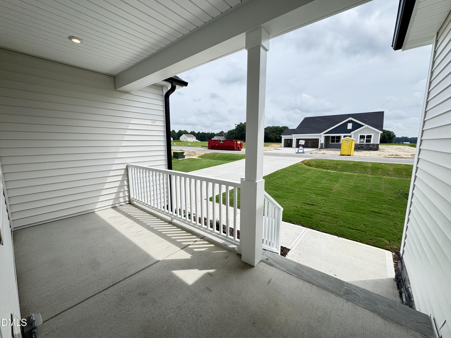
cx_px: 226
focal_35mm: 14
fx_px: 182
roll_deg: -1.2
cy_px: 169
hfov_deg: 102.1
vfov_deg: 85.7
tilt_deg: -7.9
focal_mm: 2.22
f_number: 2.2
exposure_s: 1/756
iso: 40
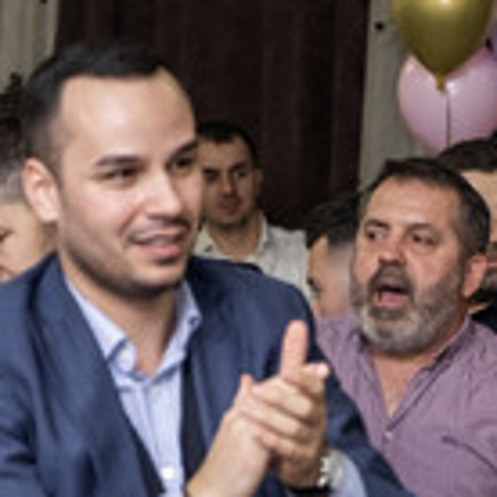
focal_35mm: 327
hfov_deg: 5.4
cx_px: 321
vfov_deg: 5.4
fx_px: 5312
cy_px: 369
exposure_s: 1/160
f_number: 2.8
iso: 1250
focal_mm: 55
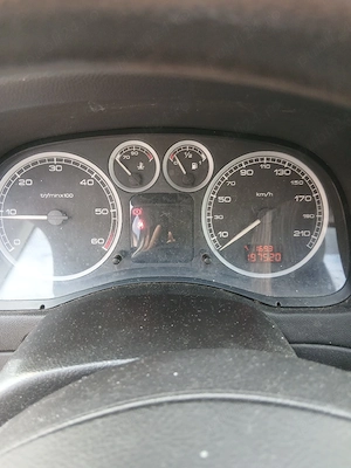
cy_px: 234
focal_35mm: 26
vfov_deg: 67.3
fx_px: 352
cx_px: 176
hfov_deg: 53.1
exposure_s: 1/50.3
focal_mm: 3.98
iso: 125
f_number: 1.8
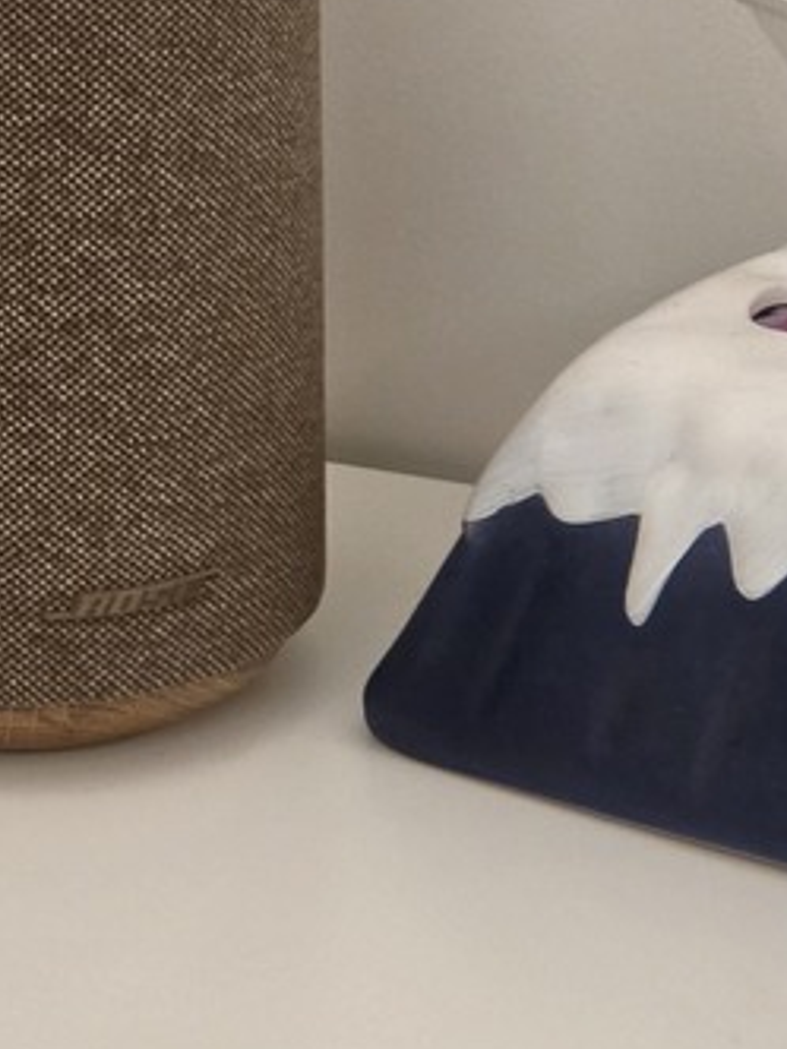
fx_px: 6548
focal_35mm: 216
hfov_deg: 6.9
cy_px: 281
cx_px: 6
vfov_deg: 9.2
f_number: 2.4
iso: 200
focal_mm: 7
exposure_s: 1/120
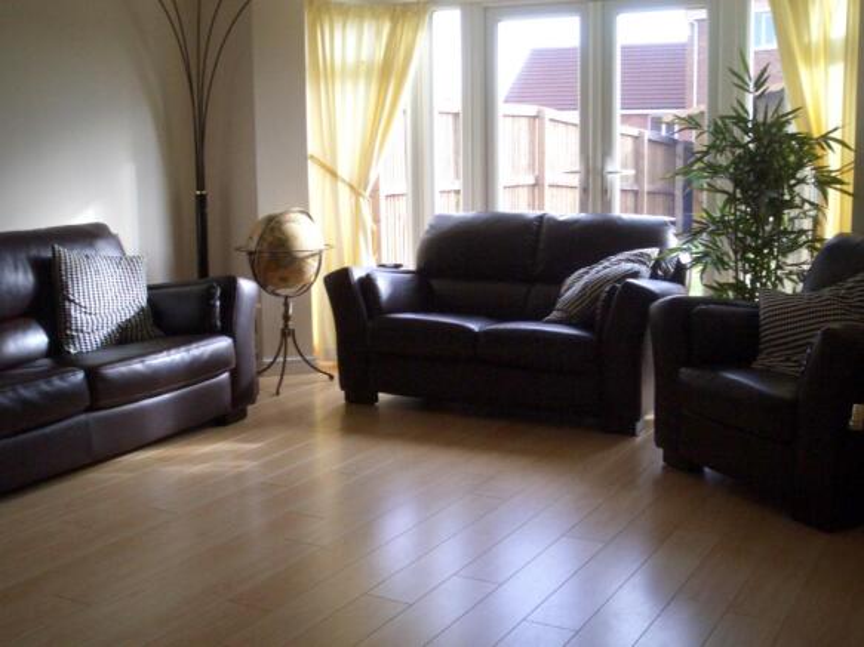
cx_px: 432
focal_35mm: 43
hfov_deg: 43.9
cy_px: 324
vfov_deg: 33.6
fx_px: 1073
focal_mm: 5.7
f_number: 4.3
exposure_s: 1/80
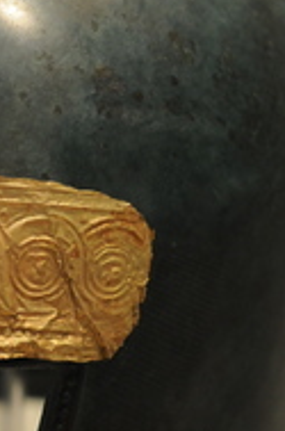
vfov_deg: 11.2
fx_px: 2194
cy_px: 340
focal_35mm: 184
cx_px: -88
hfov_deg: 7.4
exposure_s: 1/50
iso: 1000
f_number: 3.5
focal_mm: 35
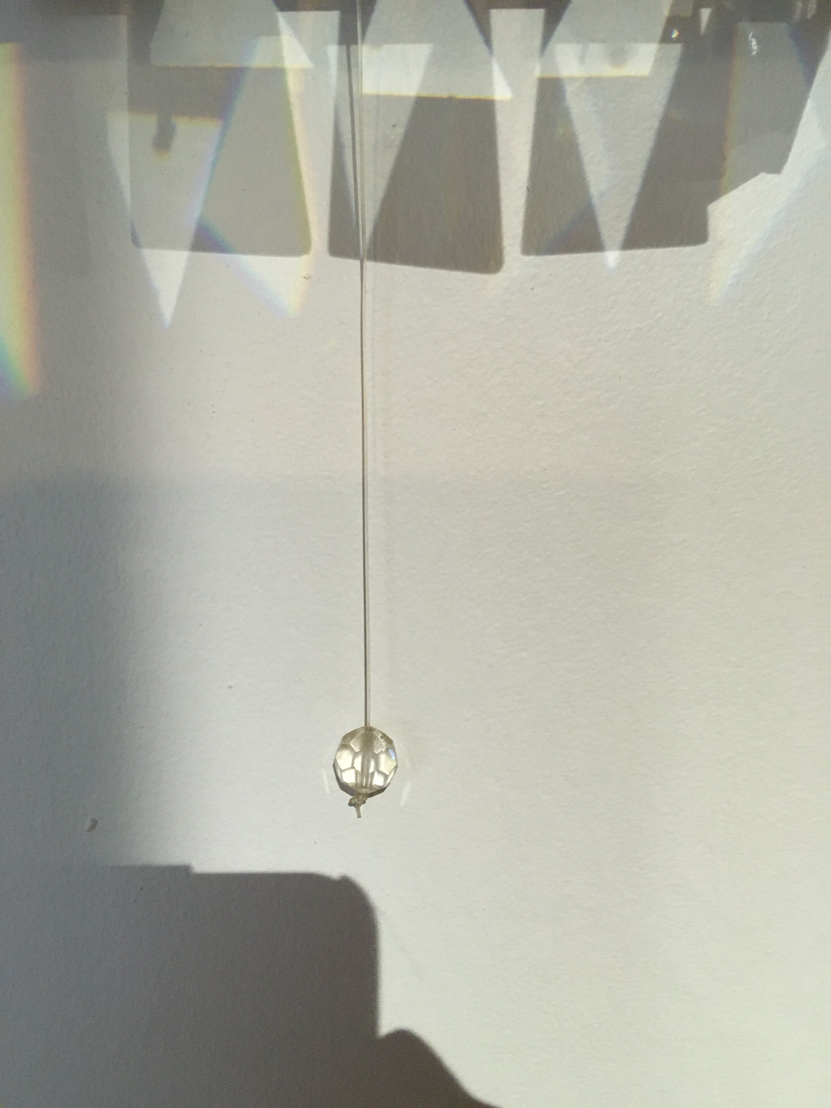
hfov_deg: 48.2
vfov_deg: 61.7
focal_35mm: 29
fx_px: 928
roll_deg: -0.1
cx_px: 416
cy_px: 554
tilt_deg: -5.6
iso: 200
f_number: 2.2
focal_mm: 4.15
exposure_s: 1/25
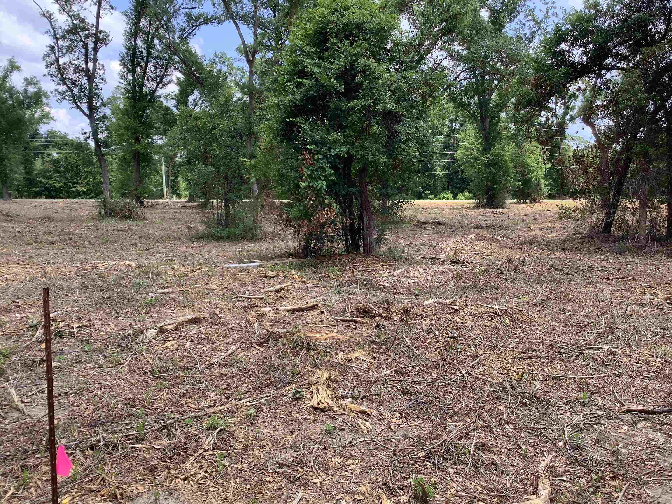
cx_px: 336
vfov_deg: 45.4
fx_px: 602
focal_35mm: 31
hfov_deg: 58.4
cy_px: 252
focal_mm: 3.3
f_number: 2.4
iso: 25
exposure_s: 1/273
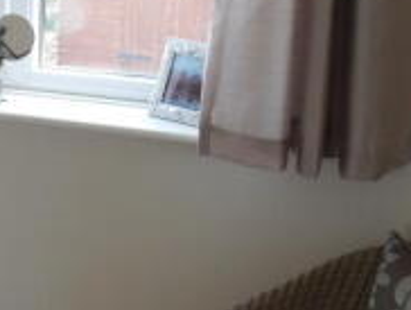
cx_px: -30
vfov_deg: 13.2
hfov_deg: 17.0
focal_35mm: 112
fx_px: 1332
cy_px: 261
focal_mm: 6.2
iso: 100
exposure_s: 1/45
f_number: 2.8
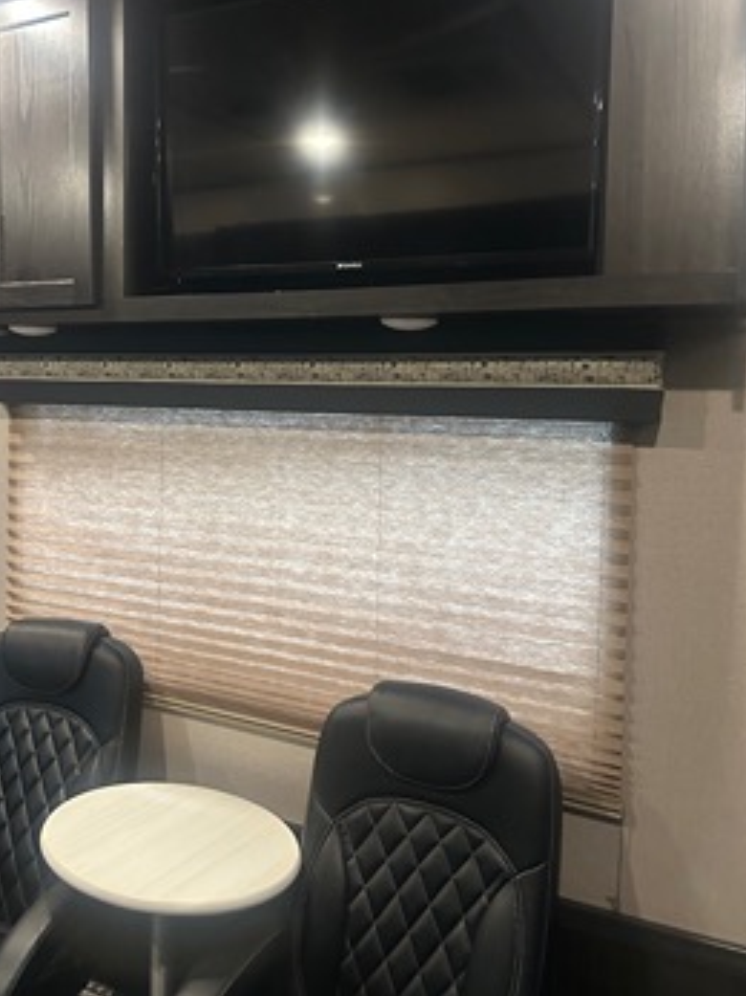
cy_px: 425
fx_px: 863
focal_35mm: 30
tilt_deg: -1.0
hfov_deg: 46.7
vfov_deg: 59.7
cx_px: 324
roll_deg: -0.8
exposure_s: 1/52
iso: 500
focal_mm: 5.7
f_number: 1.5
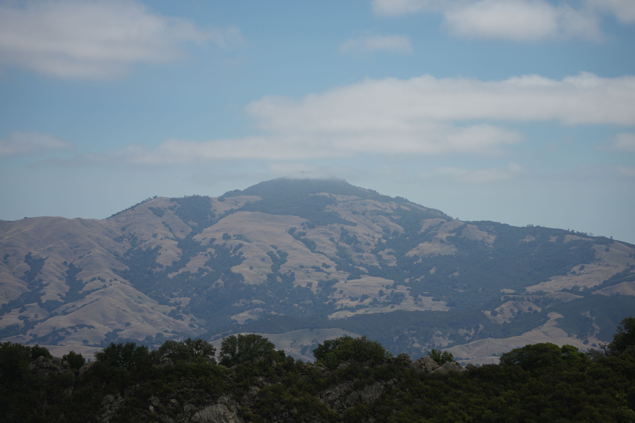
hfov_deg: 14.9
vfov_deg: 9.9
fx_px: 2434
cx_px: 318
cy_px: 212
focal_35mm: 138
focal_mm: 138
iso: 160
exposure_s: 1/1600
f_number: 5.6
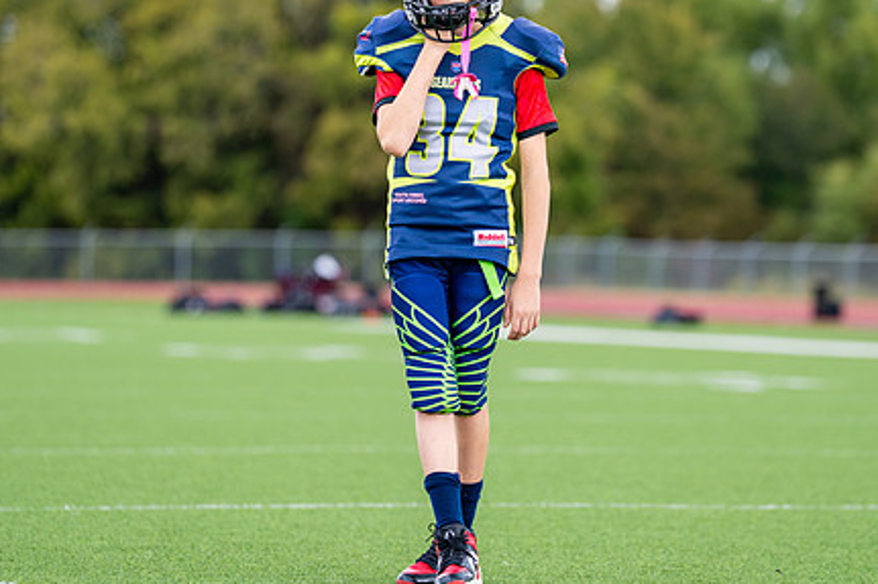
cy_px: 177
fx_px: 5119
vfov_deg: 6.5
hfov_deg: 9.8
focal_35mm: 210
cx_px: 505
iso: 320
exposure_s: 1/2000
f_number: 2.8
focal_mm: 144
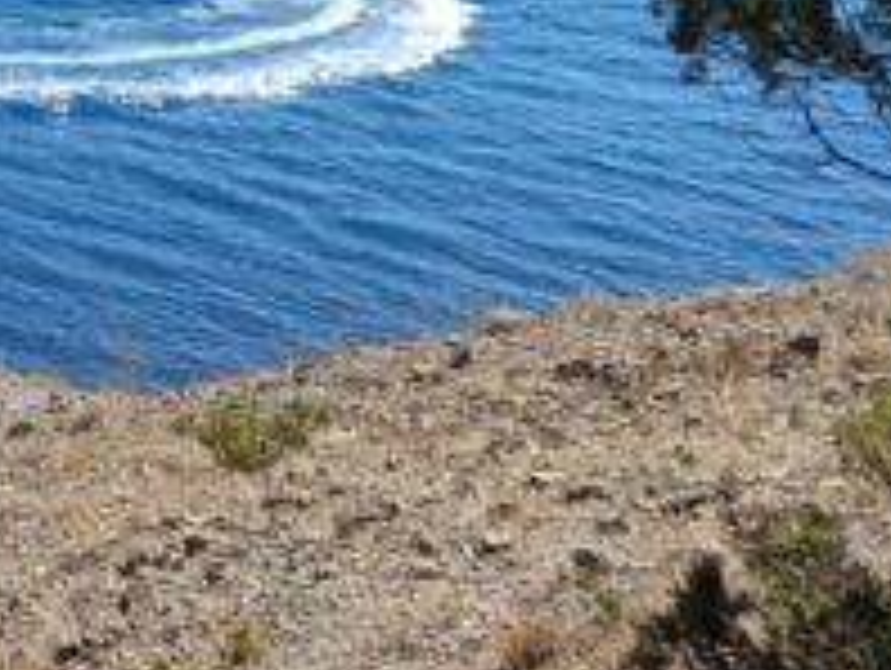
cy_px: -501
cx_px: -626
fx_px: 3067
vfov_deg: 11.6
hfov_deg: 14.8
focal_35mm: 119
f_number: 1.6
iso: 50
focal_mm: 6.14
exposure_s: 1/571
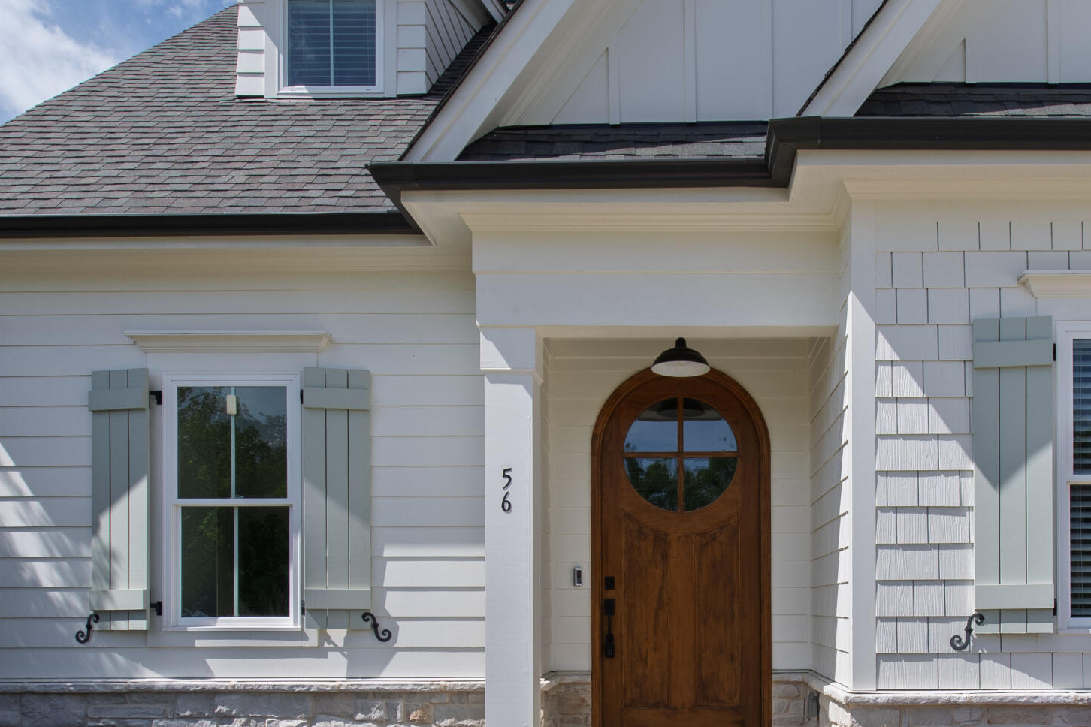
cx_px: 685
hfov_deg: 59.5
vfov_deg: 40.5
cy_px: 584
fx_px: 939
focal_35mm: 31
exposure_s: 1/200
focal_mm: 10
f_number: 8
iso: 100
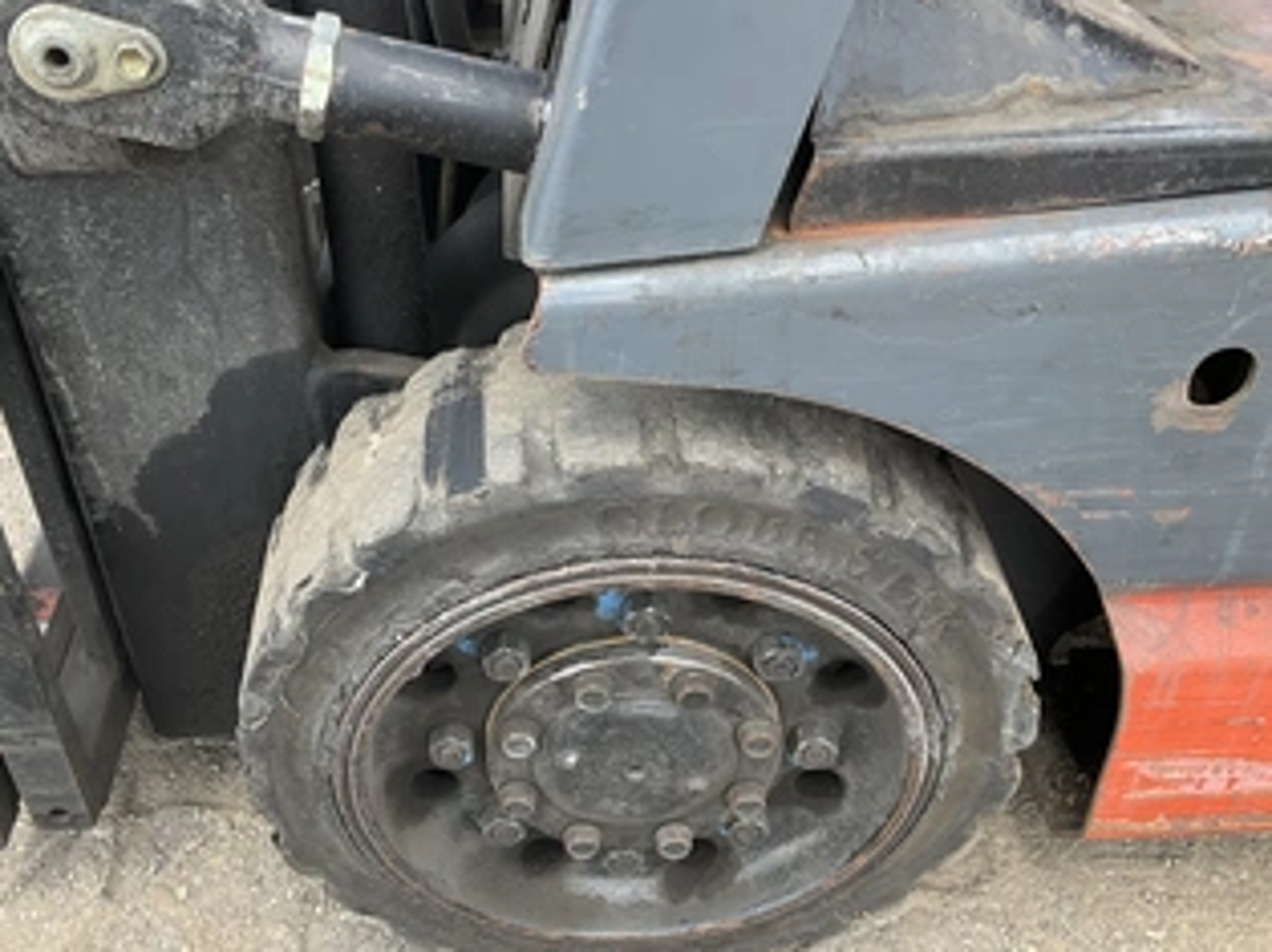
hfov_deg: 50.0
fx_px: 1359
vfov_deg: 38.6
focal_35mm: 37
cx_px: 543
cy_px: 458
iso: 25
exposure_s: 1/212
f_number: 1.8
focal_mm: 3
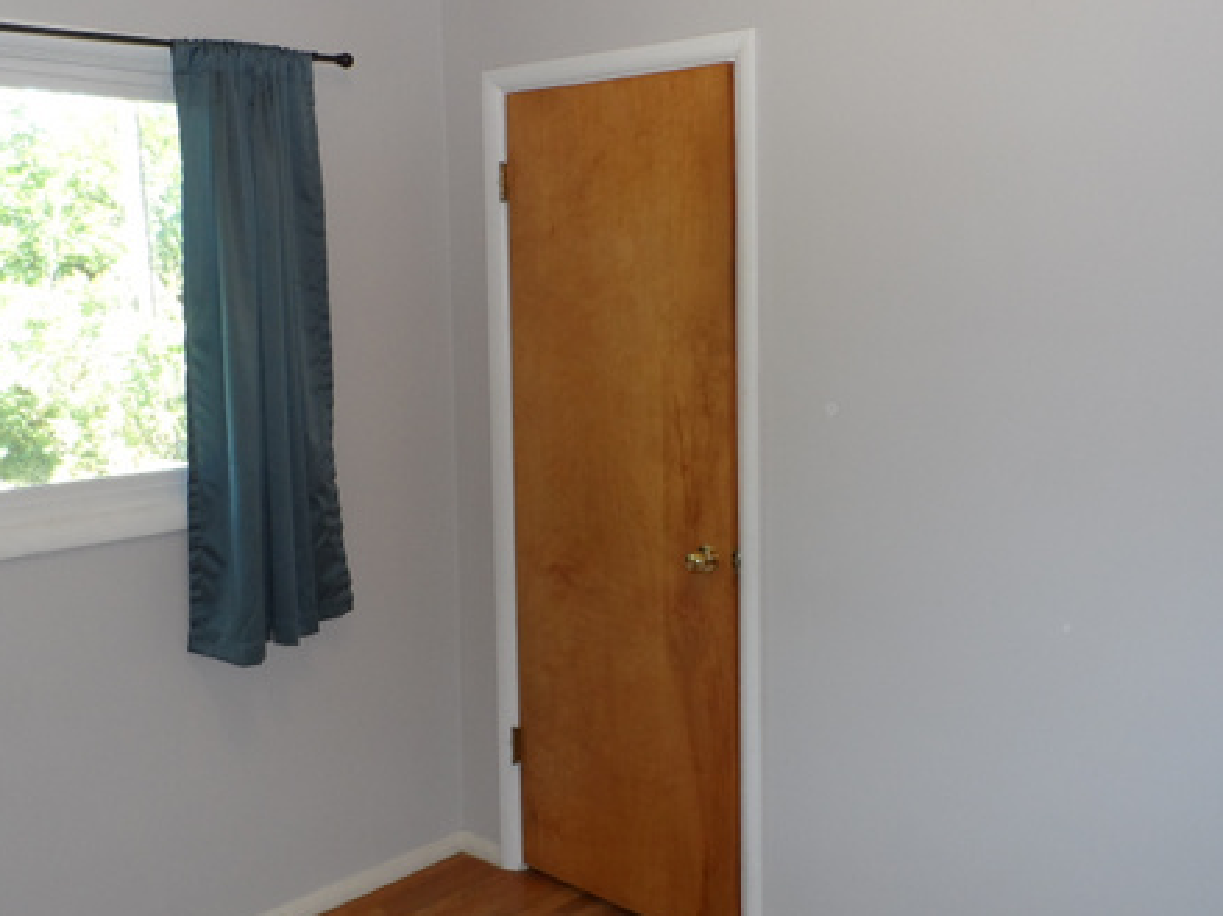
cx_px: 630
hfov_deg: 52.6
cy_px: 395
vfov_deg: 40.6
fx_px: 1236
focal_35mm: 35
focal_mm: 4
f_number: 3.2
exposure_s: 1/30
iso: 120
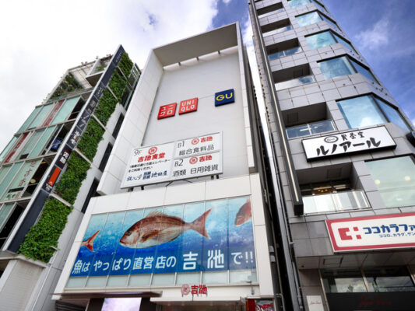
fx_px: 240
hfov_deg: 81.7
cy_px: 156
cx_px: 208
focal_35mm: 20
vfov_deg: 66.0
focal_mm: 10
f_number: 6.3
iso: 200
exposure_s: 1/125
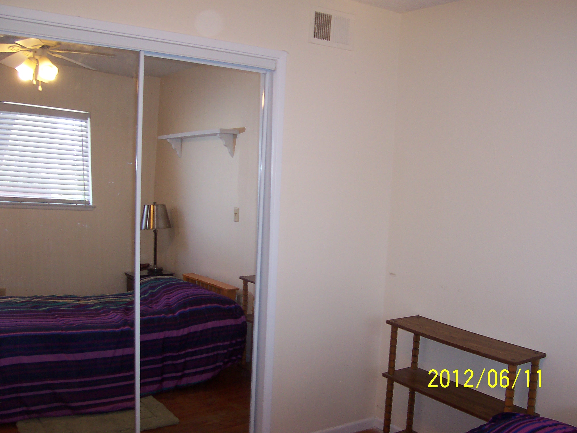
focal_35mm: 37
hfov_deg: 50.1
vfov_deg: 38.7
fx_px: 617
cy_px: 216
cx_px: 288
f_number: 2.8
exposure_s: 1/60
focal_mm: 5.6
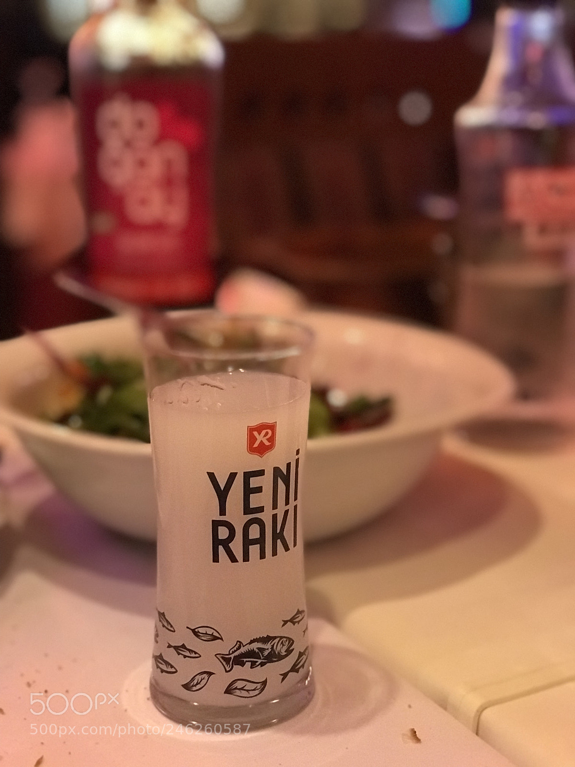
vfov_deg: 33.8
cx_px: 288
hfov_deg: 25.7
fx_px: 1262
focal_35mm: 57
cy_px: 384
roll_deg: +1.7
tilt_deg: -15.2
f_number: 2.8
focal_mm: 6.6
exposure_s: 1/50
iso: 1250
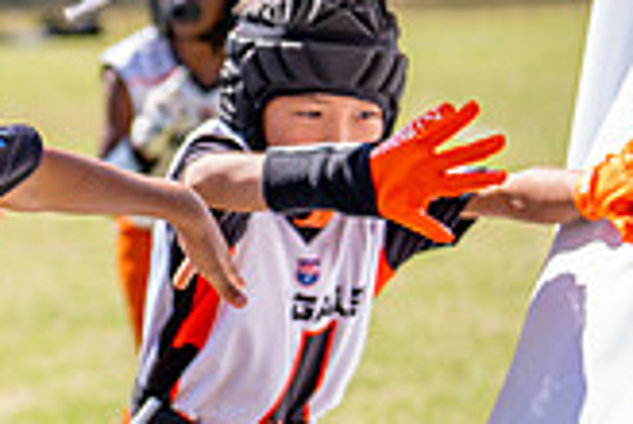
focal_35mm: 297
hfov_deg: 6.7
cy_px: 311
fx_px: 5232
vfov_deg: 4.6
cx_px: -583
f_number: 2.8
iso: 160
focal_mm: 70
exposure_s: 1/1000
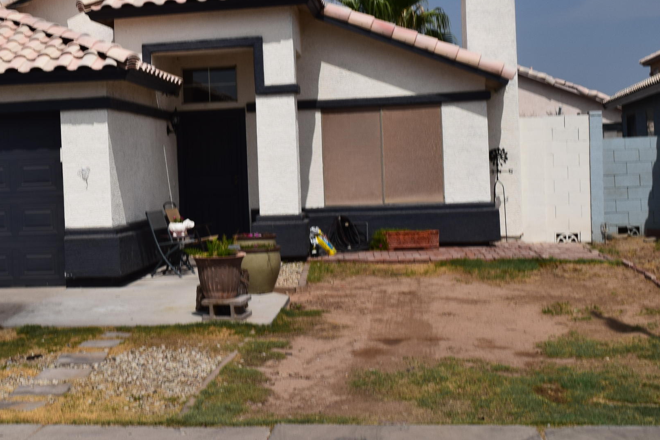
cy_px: 175
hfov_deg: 29.1
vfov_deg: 20.3
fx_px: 1228
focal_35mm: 67
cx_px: 87
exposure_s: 1/640
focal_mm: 24
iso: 200
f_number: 11
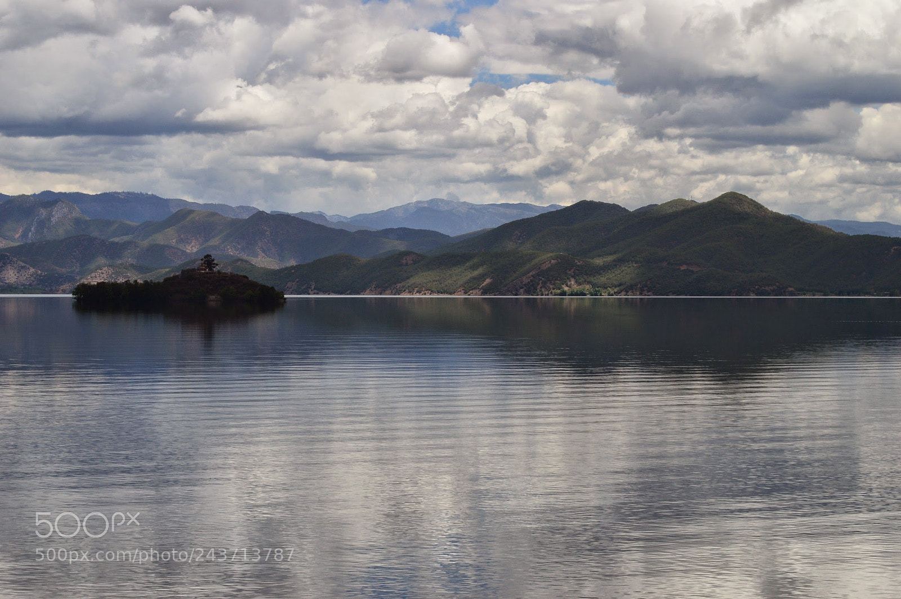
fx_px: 2063
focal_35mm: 82
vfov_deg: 16.5
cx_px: 450
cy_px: 300
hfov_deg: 24.6
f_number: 11
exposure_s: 1/500
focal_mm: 55
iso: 320
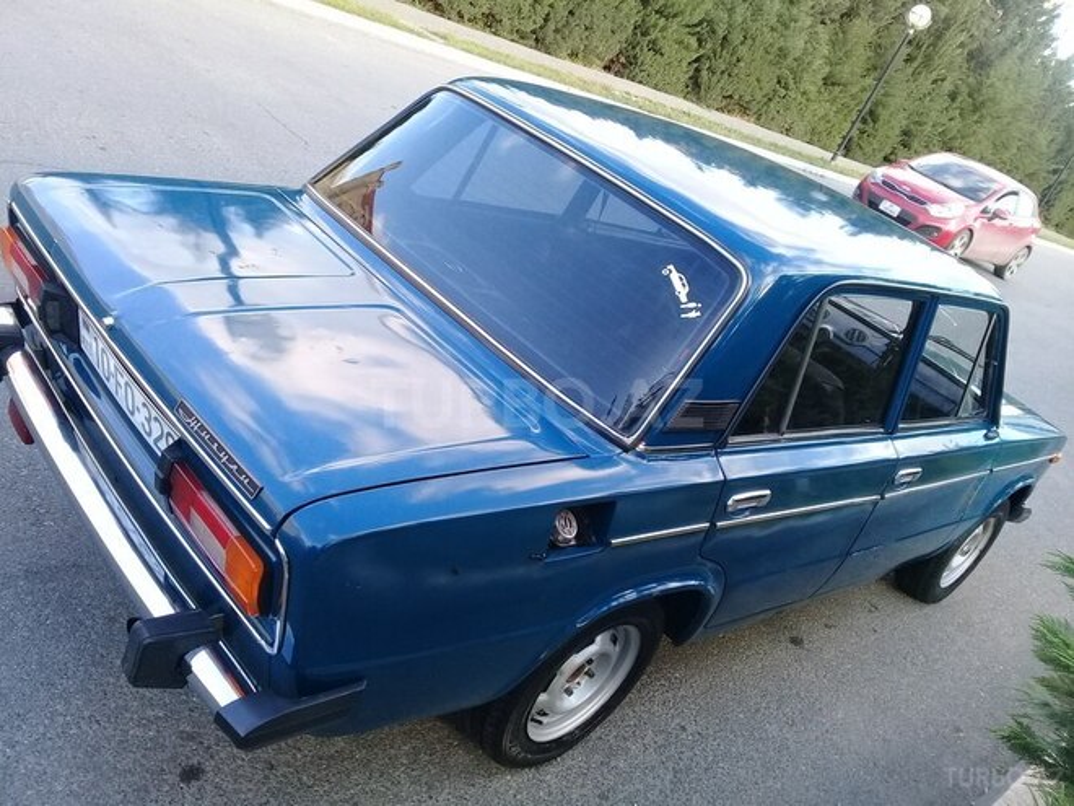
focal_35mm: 31
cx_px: 537
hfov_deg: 58.4
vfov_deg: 45.4
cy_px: 403
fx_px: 962
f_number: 2.2
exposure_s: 1/100
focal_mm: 3.3
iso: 80
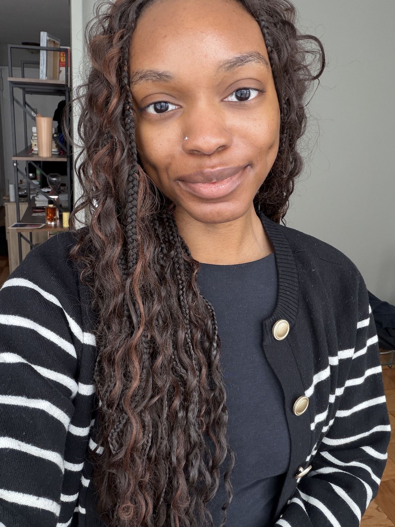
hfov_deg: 46.8
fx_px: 456
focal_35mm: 30
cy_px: 264
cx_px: 198
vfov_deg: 60.0
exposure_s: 1/82
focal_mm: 2.71
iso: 80
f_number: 1.9
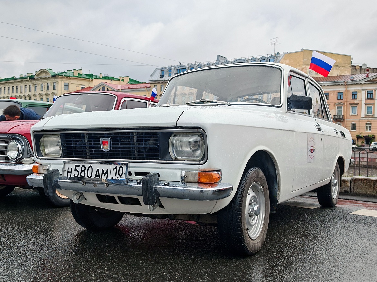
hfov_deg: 54.0
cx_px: 188
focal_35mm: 34
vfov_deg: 41.8
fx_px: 370
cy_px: 141
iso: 100
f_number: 2
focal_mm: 6.83
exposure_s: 1/4100
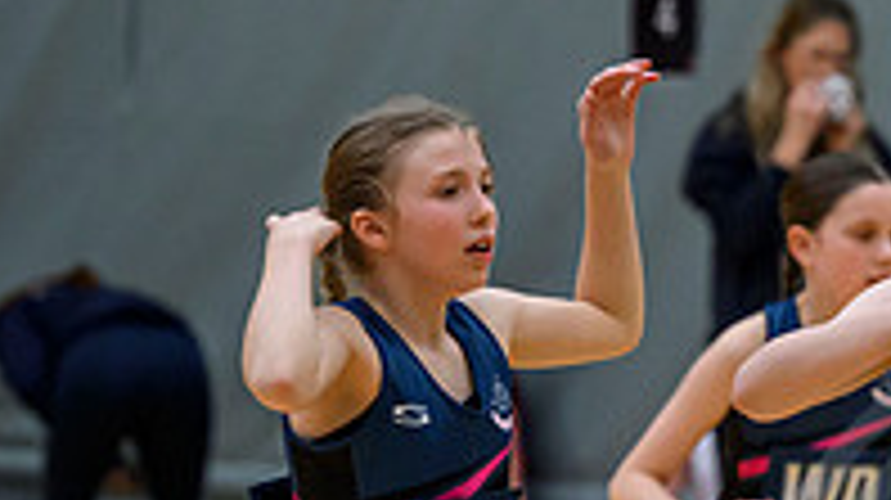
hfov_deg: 3.7
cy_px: 625
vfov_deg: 2.1
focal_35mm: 587
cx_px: 933
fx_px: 13857
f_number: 4.5
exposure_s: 1/1000
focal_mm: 160
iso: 4000
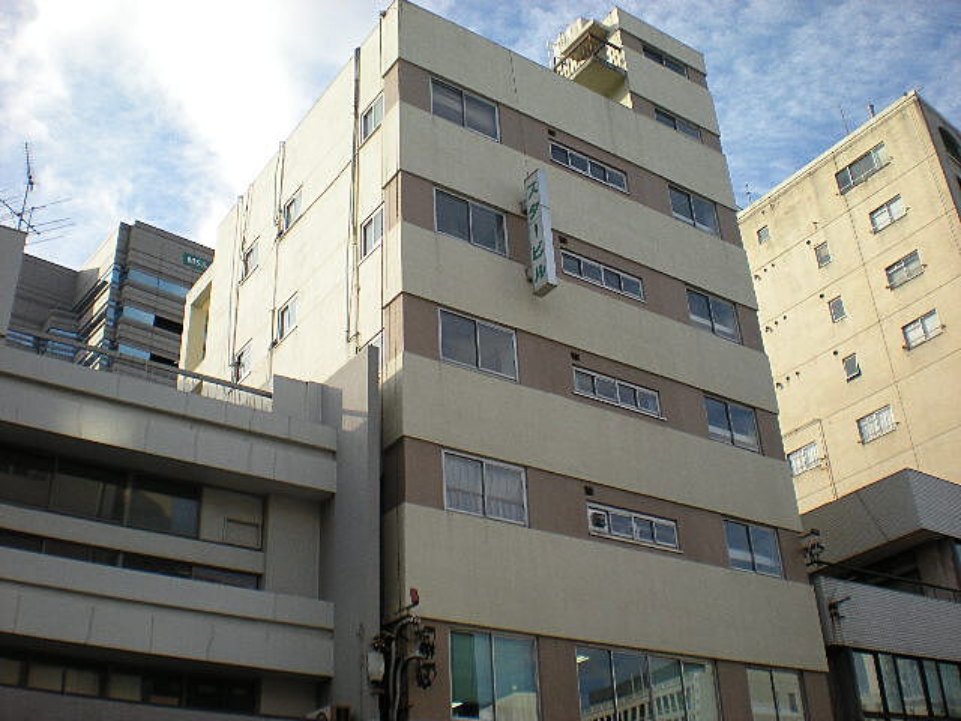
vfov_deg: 37.7
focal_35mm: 38
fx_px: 1055
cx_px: 480
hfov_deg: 49.0
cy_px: 360
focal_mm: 6.3
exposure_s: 1/322
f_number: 4.6
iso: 89
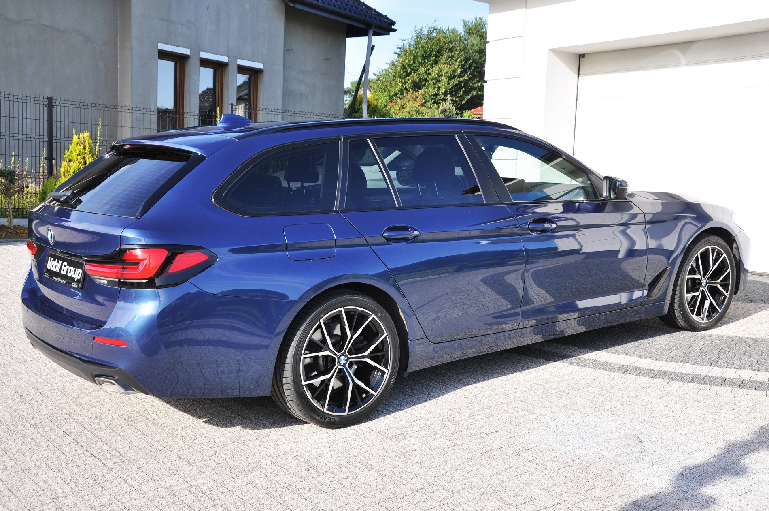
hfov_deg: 46.5
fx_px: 896
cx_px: 384
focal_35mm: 42
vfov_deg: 31.8
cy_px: 256
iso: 250
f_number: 9
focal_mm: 28
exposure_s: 1/320
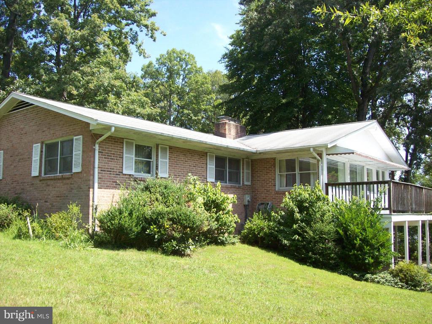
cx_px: 216
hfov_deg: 51.4
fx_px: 449
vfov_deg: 39.6
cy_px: 162
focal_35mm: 36
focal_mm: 6
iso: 80
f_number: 2.7
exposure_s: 1/488
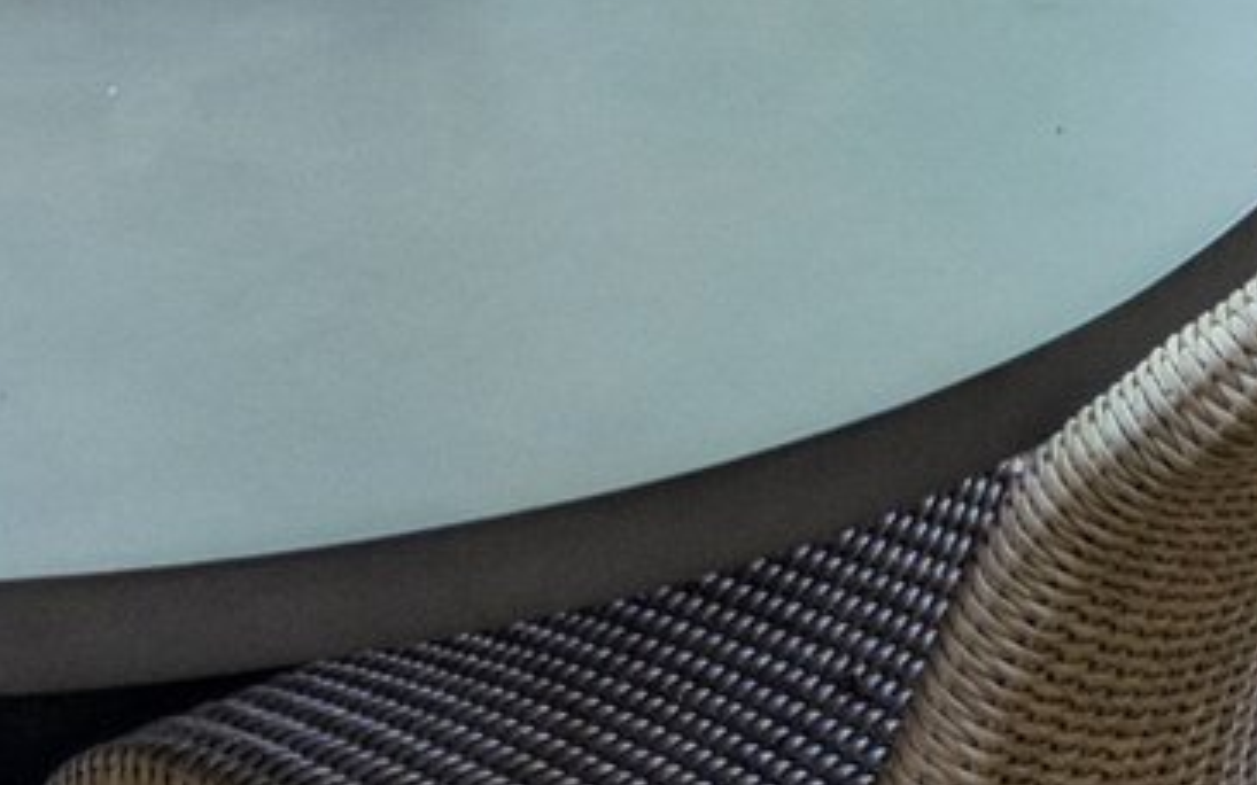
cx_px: 317
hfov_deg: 25.5
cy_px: -1038
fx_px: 2740
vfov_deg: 12.9
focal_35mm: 80
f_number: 8
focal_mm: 14
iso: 100
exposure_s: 1/125
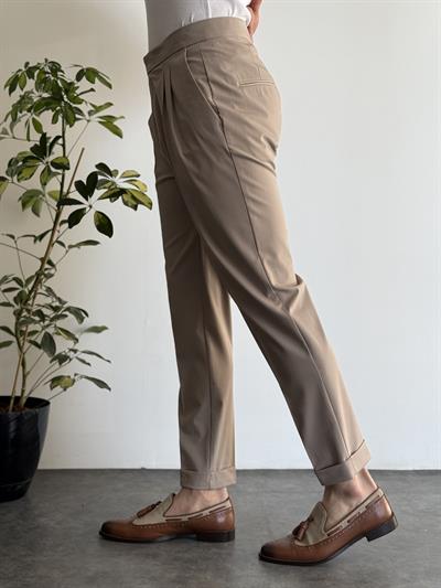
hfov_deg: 30.3
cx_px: 220
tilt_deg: -1.9
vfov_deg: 39.6
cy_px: 294
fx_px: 815
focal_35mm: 48
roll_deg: -0.6
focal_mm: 6.76
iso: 64
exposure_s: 1/207
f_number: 1.78
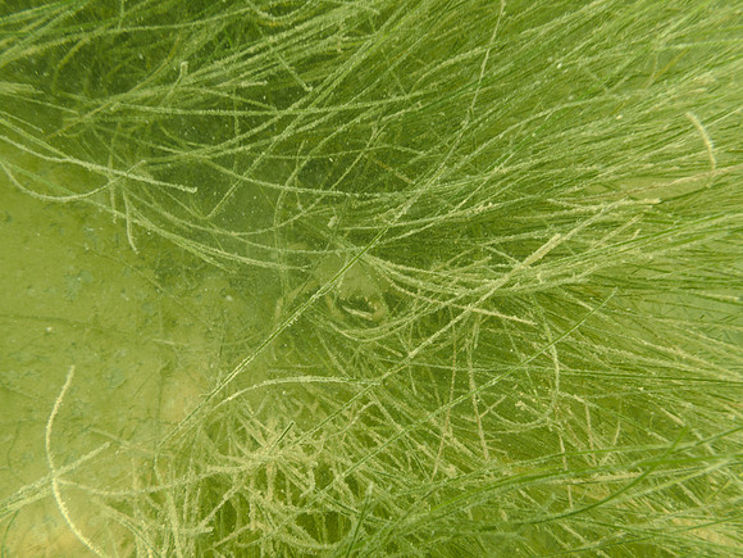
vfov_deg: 54.9
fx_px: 537
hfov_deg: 69.4
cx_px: 372
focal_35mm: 25
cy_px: 279
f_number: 2.8
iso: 100
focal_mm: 4.5
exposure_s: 1/160
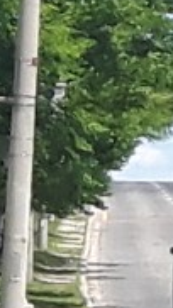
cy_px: 333
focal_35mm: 190
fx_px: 1554
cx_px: 862
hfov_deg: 5.1
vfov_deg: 11.2
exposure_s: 1/1094
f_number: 1.9
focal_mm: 3.7
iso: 40
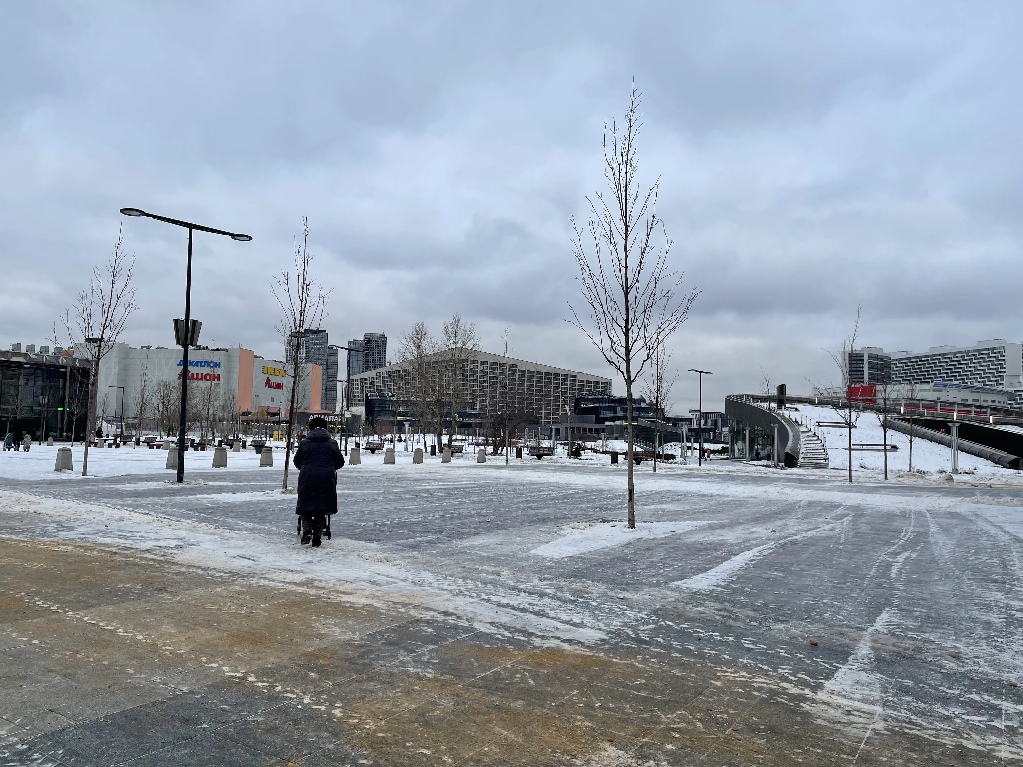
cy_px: 384
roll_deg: -1.5
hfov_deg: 67.3
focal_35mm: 26
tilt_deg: +3.6
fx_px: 768
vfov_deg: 53.1
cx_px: 512
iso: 32
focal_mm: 5.1
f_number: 1.6
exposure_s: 1/521
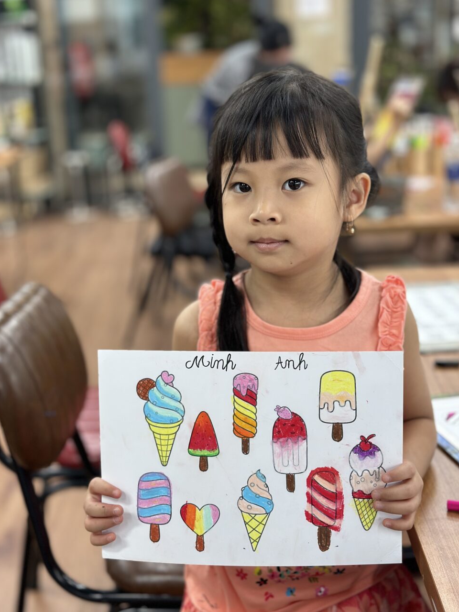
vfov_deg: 38.2
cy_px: 303
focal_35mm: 50
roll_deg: +2.0
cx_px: 234
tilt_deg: -15.9
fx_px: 884
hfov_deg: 29.1
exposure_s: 1/100
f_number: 1.78
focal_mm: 6.86
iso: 100
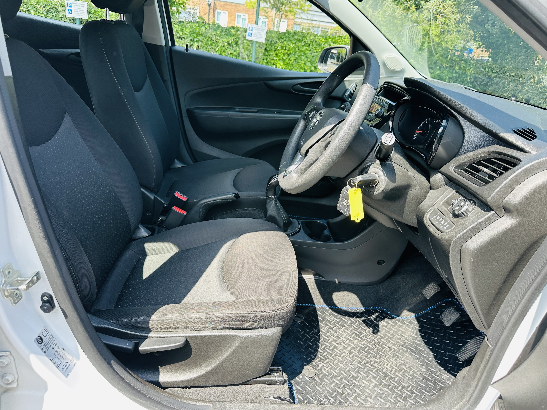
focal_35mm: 24
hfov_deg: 71.6
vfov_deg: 56.8
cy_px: 205
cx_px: 274
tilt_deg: -21.6
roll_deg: -7.2
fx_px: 379
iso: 80
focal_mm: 6.86
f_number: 1.78
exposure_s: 1/377
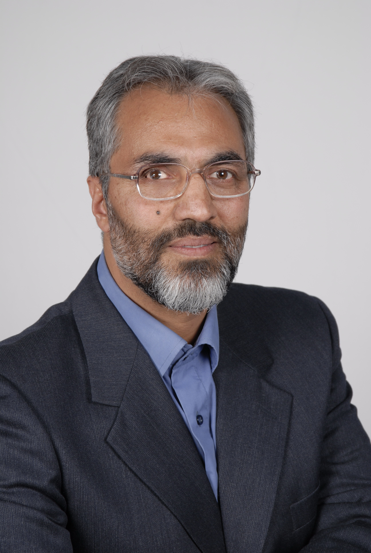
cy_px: 276
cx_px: 186
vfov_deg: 16.1
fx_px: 1965
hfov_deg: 10.8
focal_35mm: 128
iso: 100
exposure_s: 1/125
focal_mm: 85
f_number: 6.3
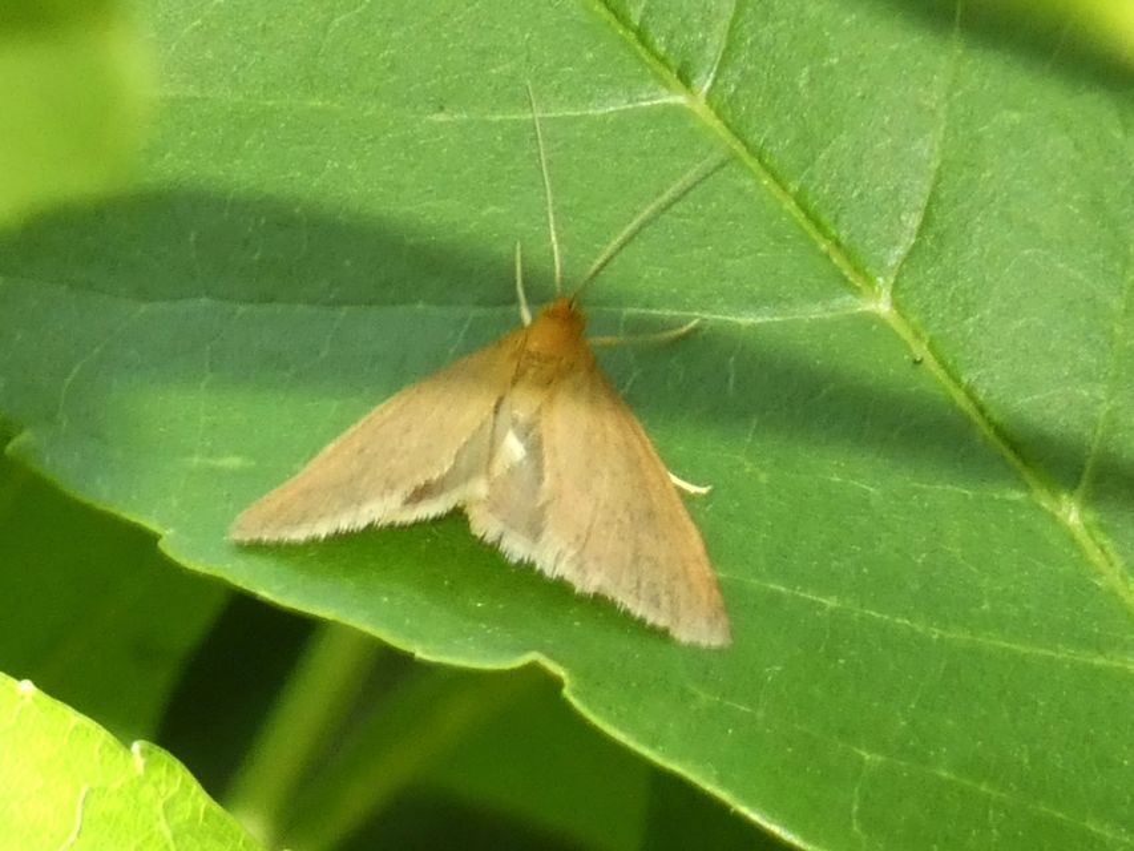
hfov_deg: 4.6
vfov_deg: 3.5
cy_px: 426
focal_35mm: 428
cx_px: 567
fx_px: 14023
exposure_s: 1/160
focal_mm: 76.7
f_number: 5.6
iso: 640
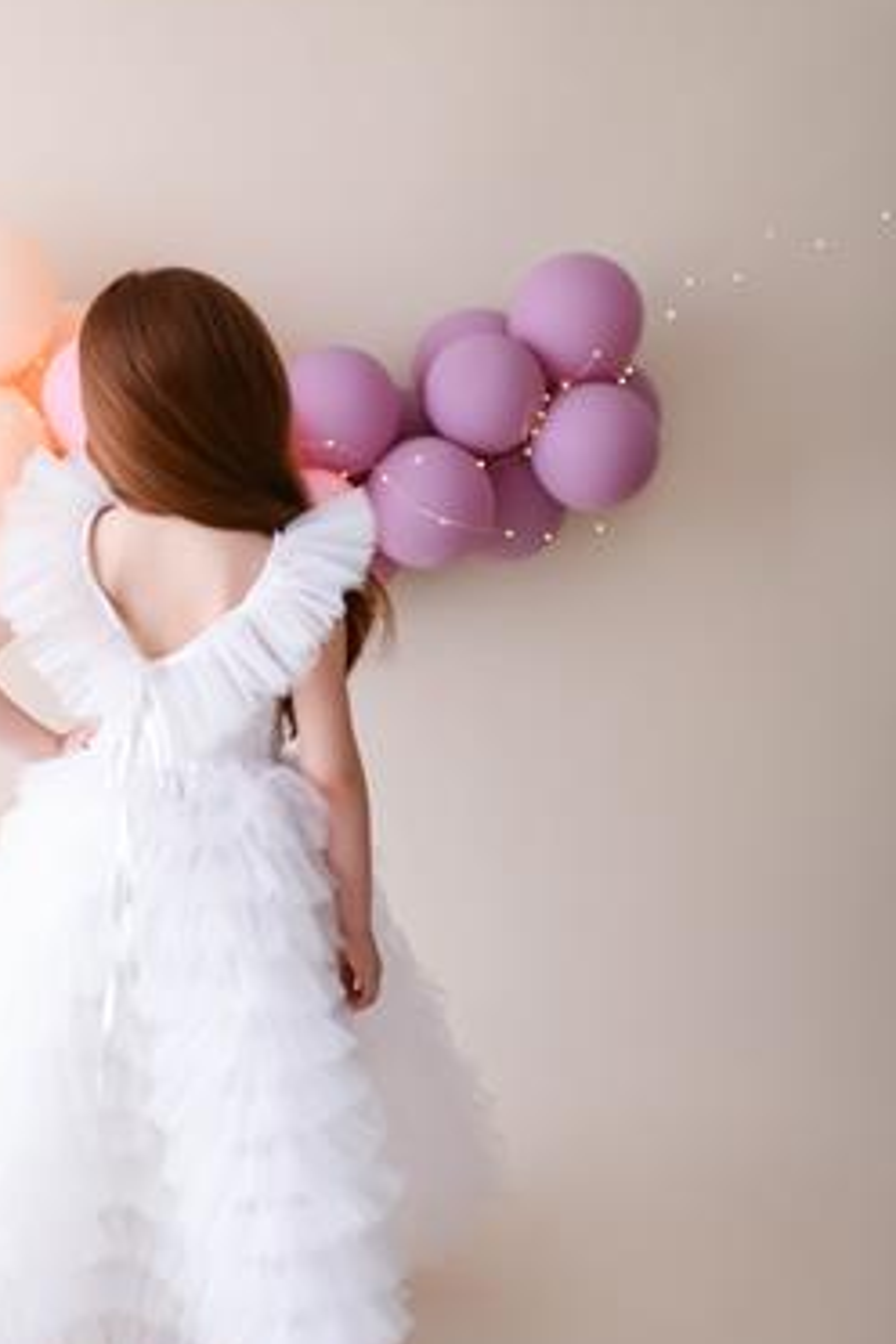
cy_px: 659
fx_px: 2053
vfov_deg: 36.2
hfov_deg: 24.3
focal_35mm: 55
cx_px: 224
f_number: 1.8
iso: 80
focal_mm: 35
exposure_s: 1/320
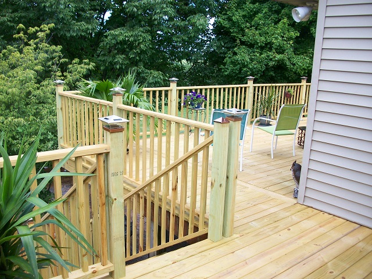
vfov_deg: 41.8
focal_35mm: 34
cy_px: 140
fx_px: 365
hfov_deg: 54.0
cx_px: 186
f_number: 2.8
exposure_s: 1/342
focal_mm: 5.7
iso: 80
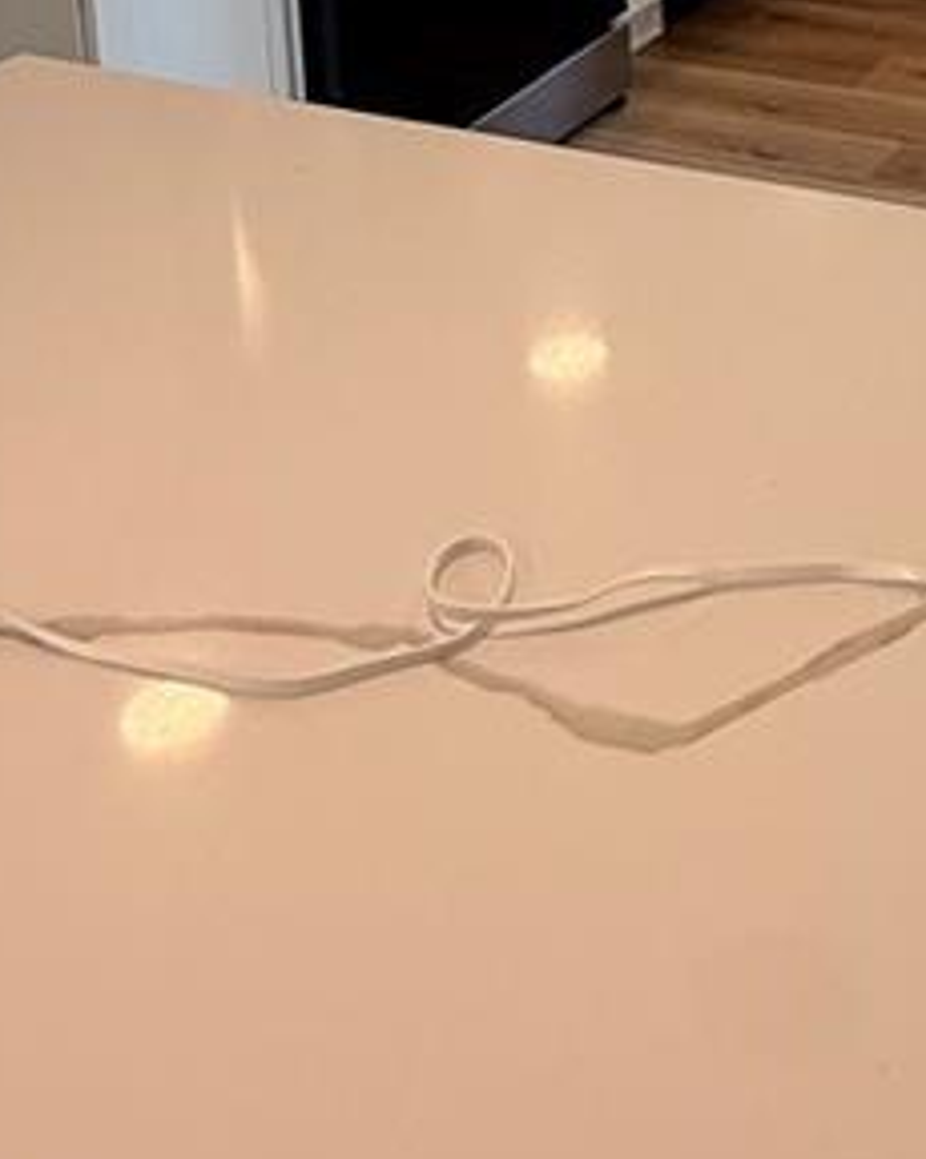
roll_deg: +1.1
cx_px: 946
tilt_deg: -9.0
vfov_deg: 27.4
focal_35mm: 57
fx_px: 1955
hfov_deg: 25.2
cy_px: -362
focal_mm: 2.22
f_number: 2.2
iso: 160
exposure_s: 1/120
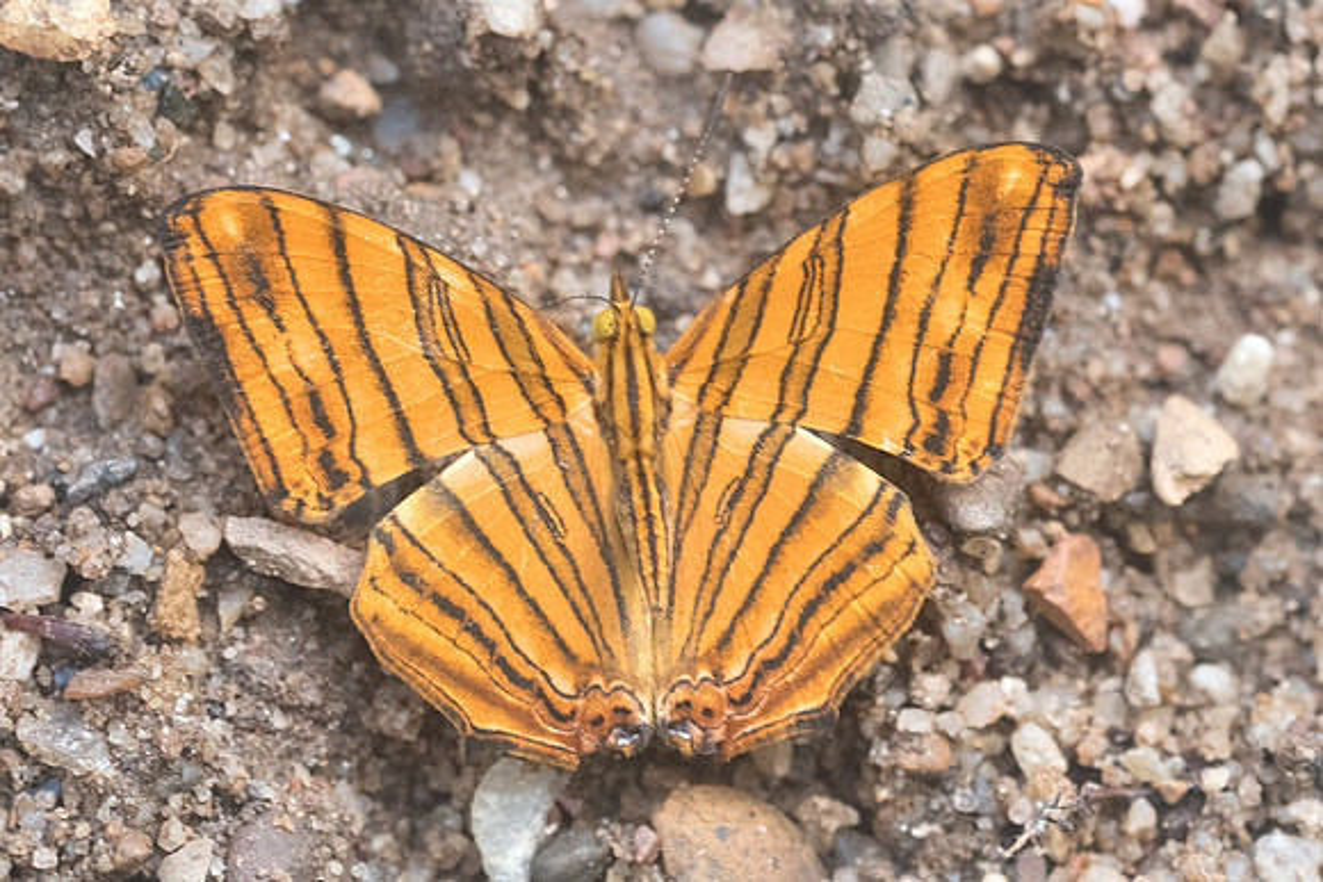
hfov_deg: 4.1
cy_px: 532
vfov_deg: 2.7
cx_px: 789
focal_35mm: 505
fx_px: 18555
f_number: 5.6
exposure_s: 1/250
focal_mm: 150
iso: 1250
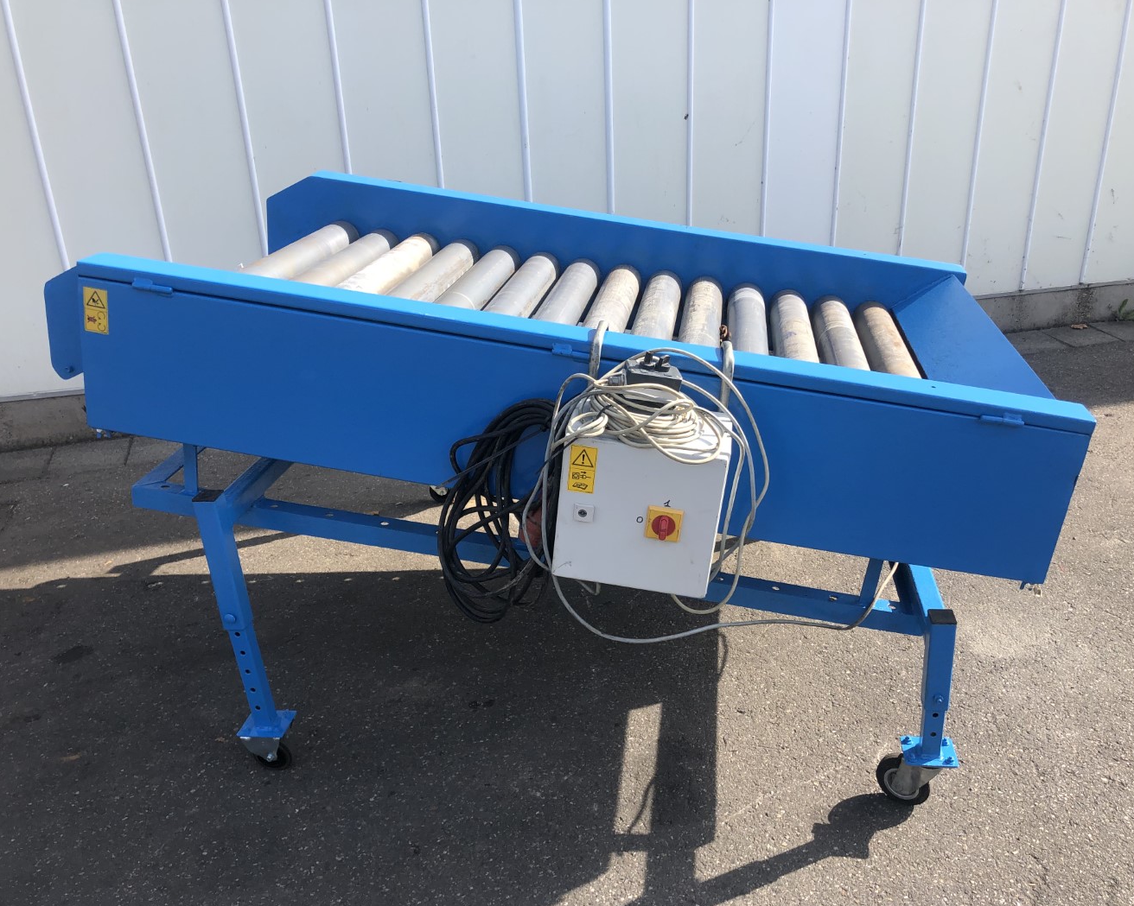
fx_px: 1007
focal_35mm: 30
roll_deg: +0.5
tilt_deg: -22.9
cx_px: 607
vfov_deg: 48.5
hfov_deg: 58.7
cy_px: 463
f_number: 1.8
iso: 20
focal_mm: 4
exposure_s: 1/727
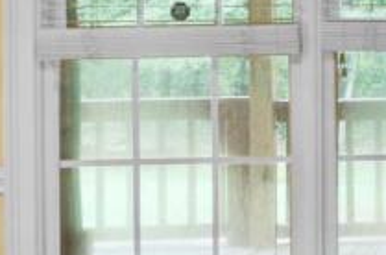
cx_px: 687
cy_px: 92
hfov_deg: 15.7
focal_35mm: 112
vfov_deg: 12.2
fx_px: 1196
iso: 200
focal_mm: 13
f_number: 13
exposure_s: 1.6
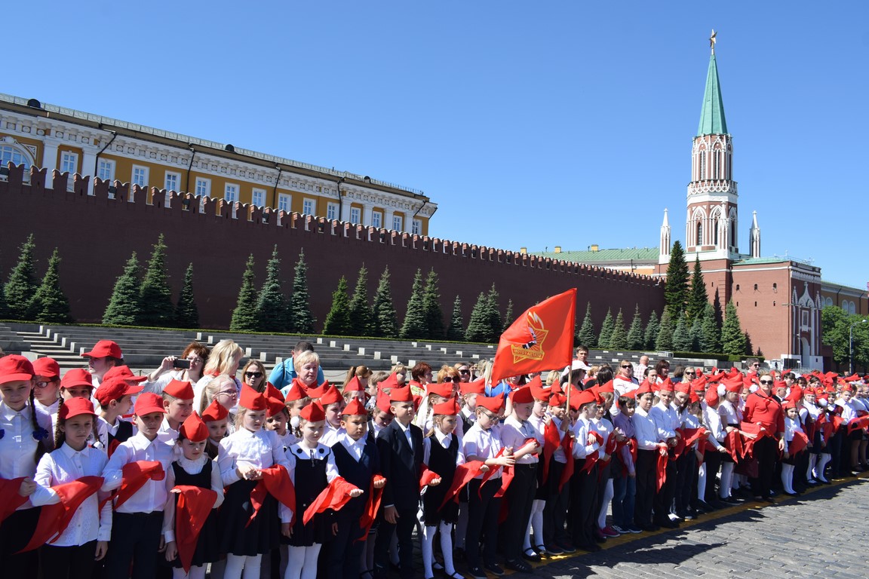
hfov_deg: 67.4
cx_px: 434
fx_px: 652
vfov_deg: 47.9
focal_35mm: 27
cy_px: 290
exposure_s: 1/320
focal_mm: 18
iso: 200
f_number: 9
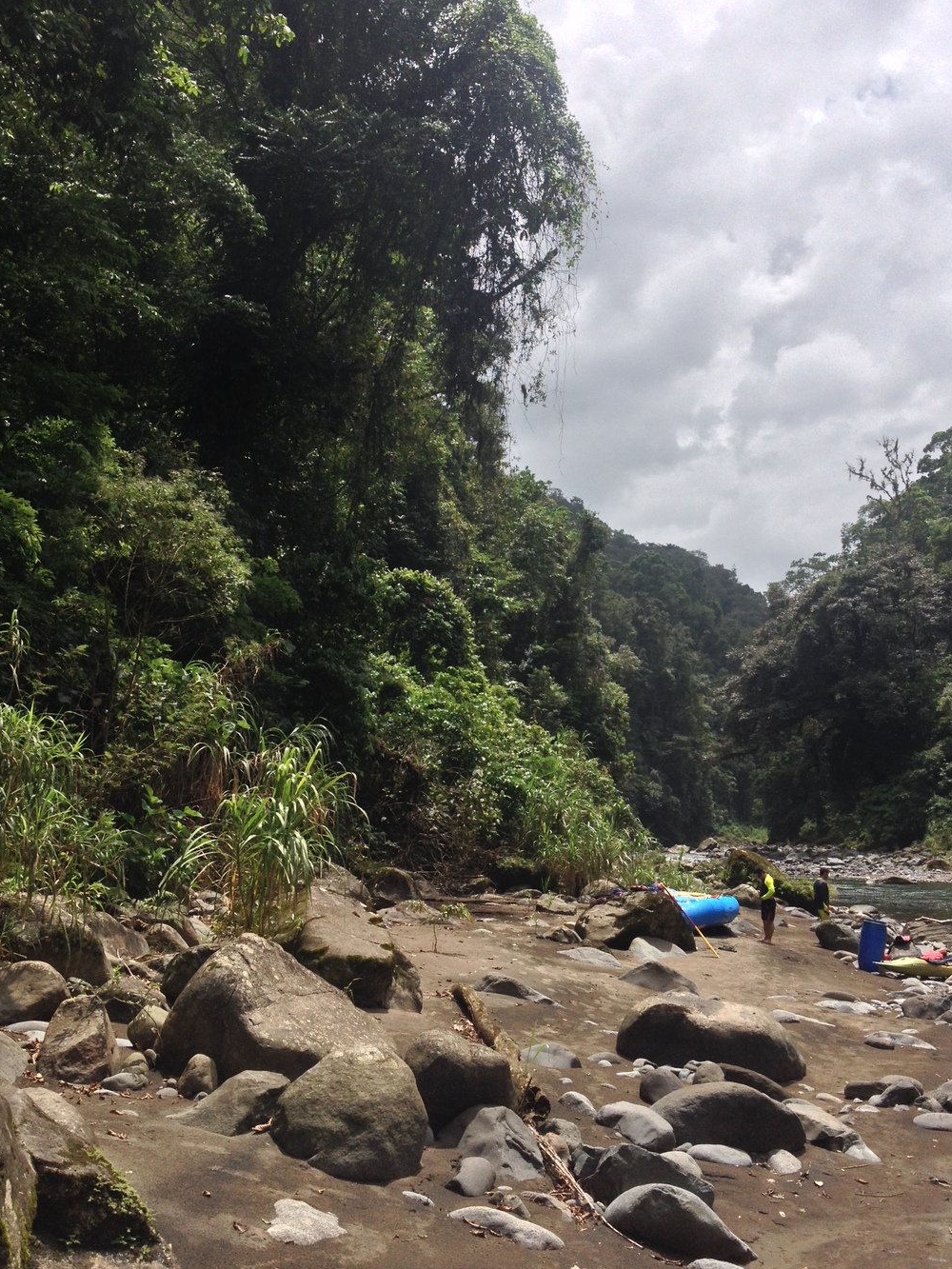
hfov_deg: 34.3
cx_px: 560
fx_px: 1540
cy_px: 543
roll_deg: +0.3
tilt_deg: +9.6
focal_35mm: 42
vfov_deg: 44.7
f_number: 2.4
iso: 50
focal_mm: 4.28
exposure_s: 1/2907
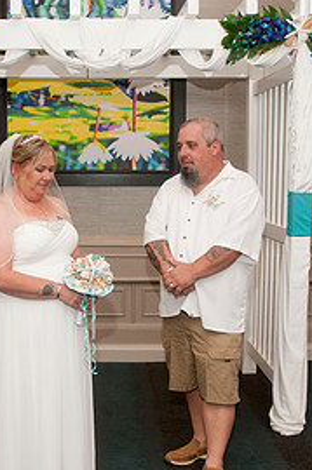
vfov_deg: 39.6
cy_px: 266
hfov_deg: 26.7
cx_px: 102
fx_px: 652
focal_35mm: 50
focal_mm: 20
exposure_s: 1/60
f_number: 5.6
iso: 400
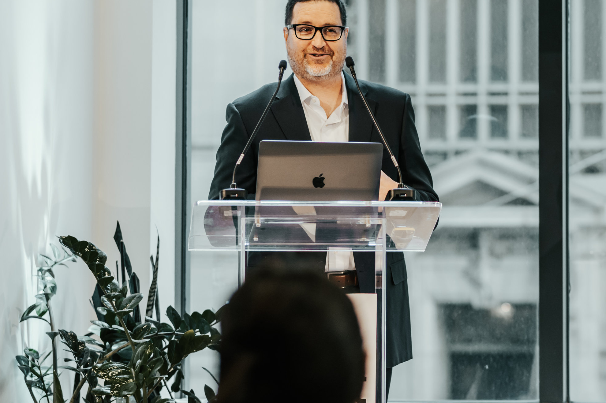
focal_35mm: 158
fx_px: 2658
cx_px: 407
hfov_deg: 13.0
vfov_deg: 8.7
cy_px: 89
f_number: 3.2
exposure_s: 1/200
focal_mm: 85
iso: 1000
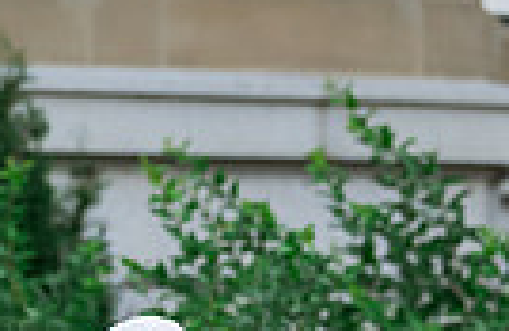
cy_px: 621
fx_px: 5708
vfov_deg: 3.3
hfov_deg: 5.1
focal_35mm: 407
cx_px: -22
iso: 200
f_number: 2
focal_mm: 88
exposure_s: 1/1600
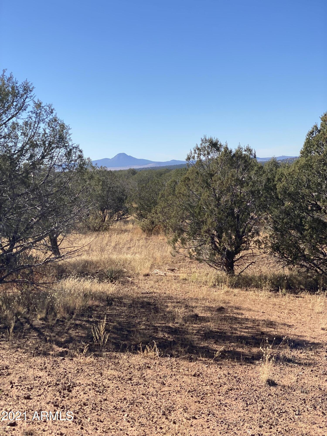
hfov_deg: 28.0
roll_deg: +1.4
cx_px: 164
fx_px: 655
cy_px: 218
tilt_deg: -3.3
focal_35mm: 52
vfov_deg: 36.8
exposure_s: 1/1597
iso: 20
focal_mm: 6
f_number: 2
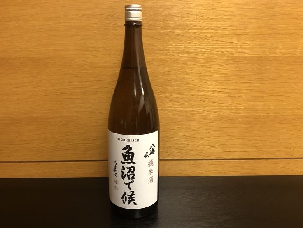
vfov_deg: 45.4
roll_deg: +0.9
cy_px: 121
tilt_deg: -16.7
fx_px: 271
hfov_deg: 58.3
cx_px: 142
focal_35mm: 31
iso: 64
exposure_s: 1/15
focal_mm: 3.99
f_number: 1.8
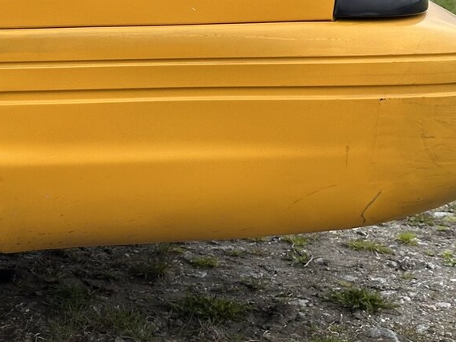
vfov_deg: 11.4
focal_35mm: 129
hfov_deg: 14.9
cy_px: 15
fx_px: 1699
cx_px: -30
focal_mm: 6.86
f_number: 1.78
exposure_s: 1/2358
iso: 64
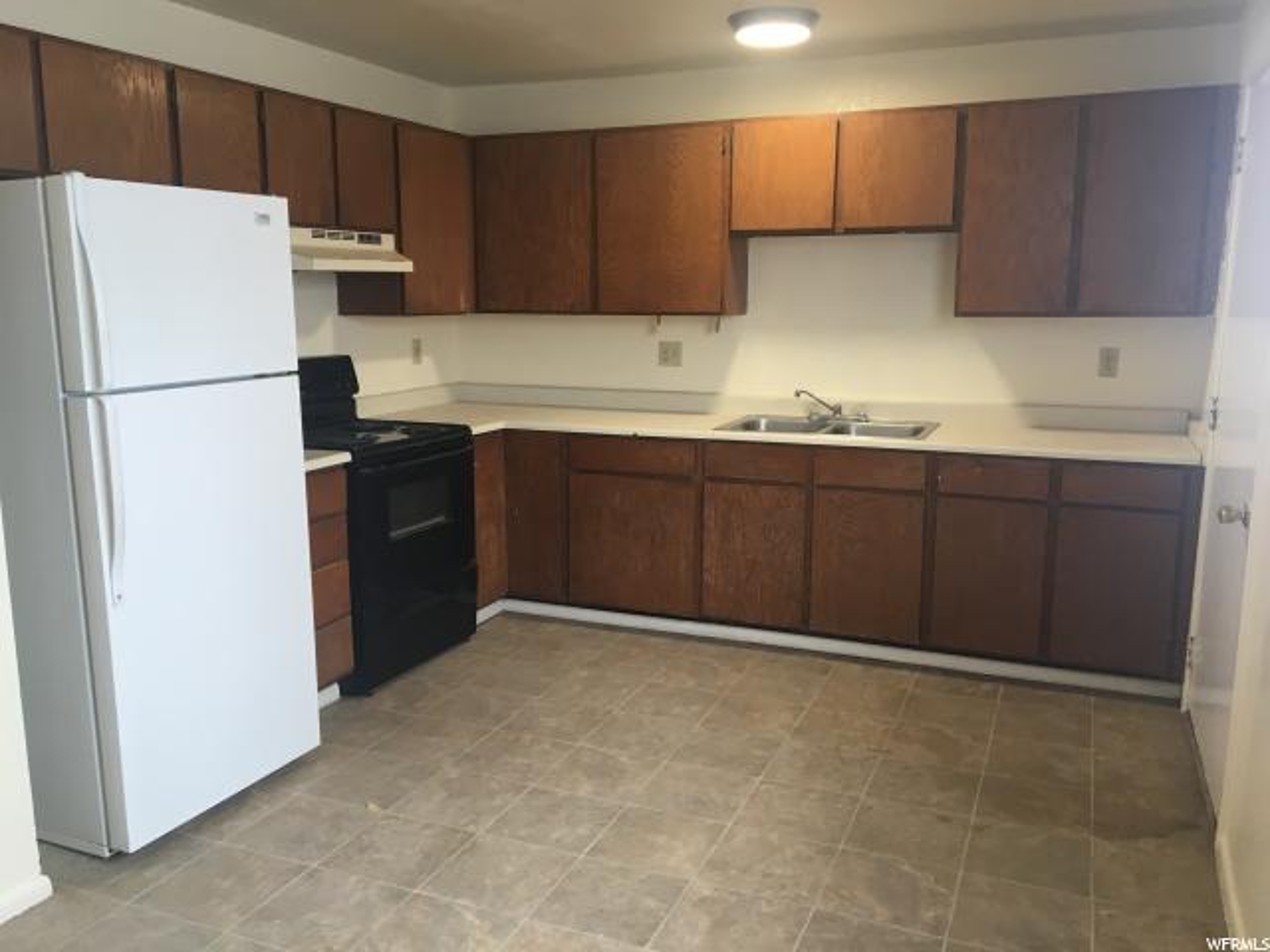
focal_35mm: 29
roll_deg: +0.4
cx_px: 635
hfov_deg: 61.7
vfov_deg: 48.2
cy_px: 476
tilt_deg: -11.9
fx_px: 1064
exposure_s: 1/30
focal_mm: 4.15
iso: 50
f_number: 2.2
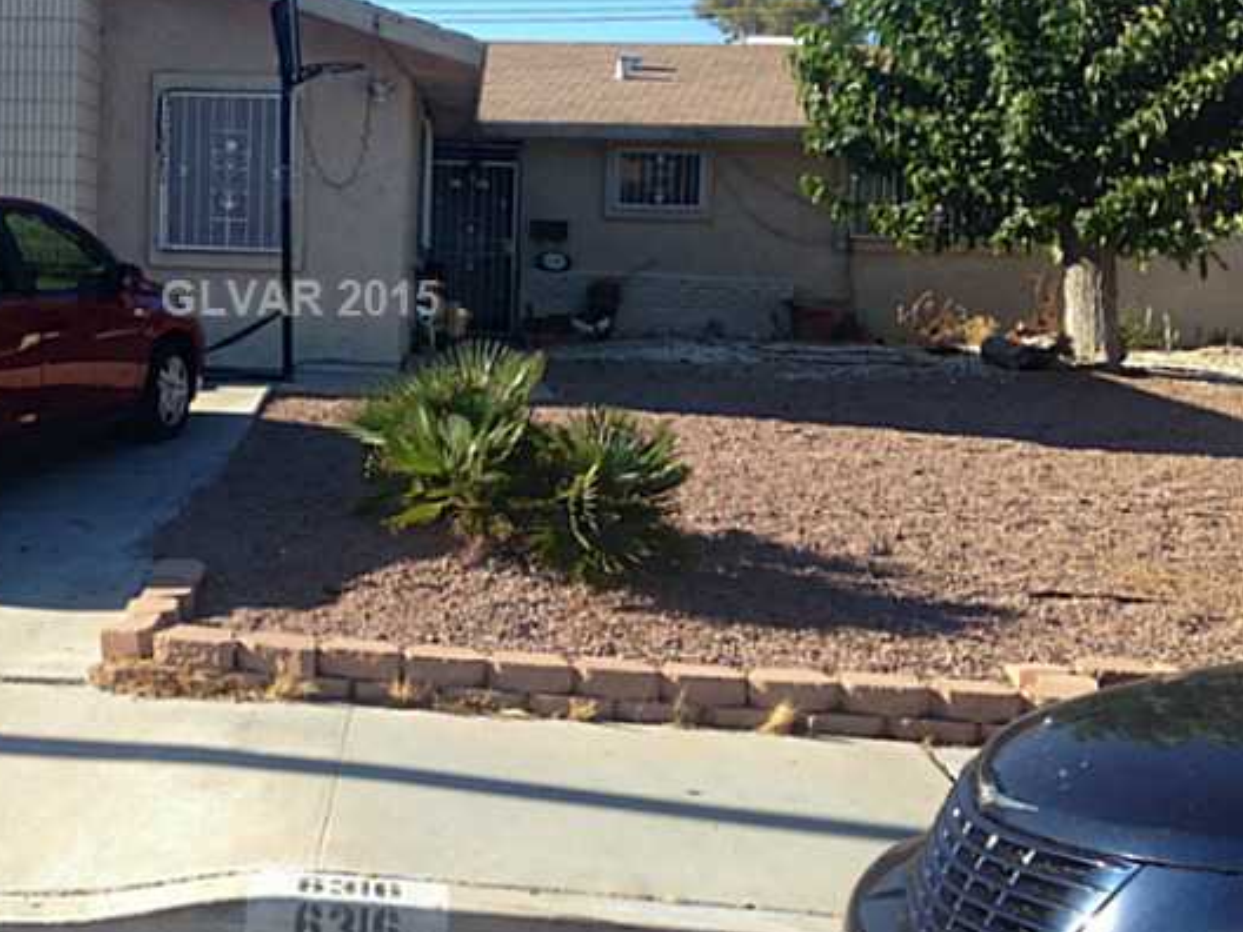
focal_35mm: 50
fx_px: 1795
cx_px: 304
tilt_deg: -2.9
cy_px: 299
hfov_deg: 37.2
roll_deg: -2.6
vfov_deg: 28.9
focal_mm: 4.12
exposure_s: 1/661
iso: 50
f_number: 2.4
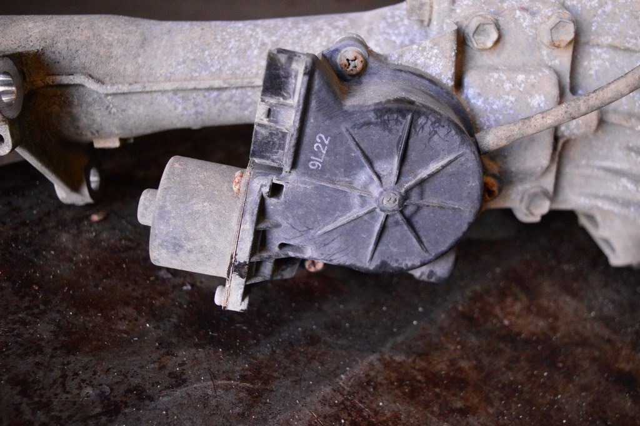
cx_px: 320
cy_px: 213
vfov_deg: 36.8
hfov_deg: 53.2
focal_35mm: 36
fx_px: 639
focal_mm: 24
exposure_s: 1/320
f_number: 4
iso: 3200
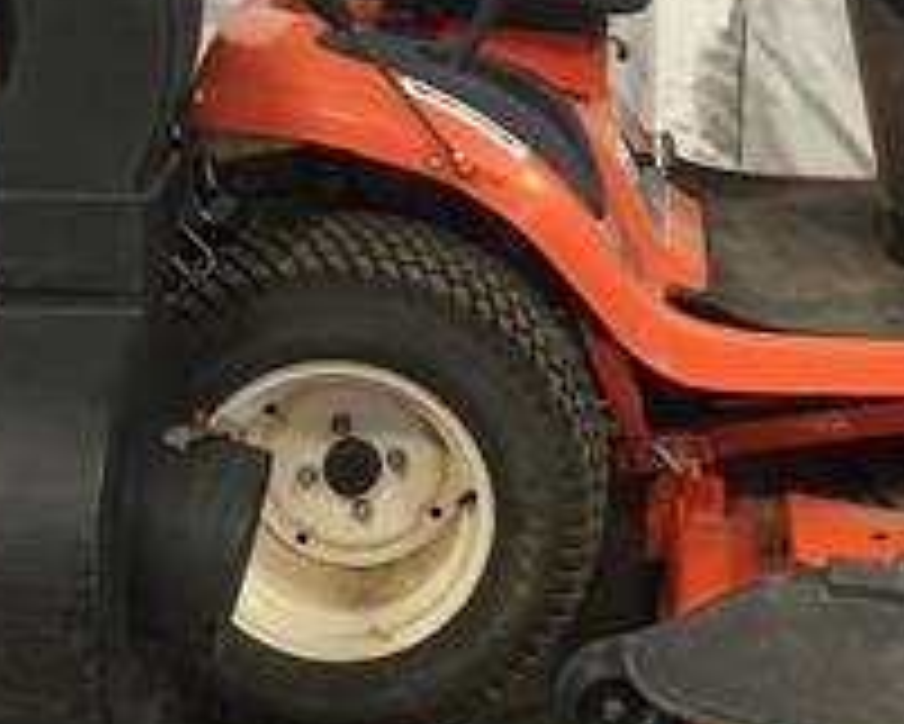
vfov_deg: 16.9
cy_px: 72
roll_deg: -0.4
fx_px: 2409
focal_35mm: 90
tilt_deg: -13.5
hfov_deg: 21.2
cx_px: 580
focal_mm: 4.15
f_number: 2.2
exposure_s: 1/30
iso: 80
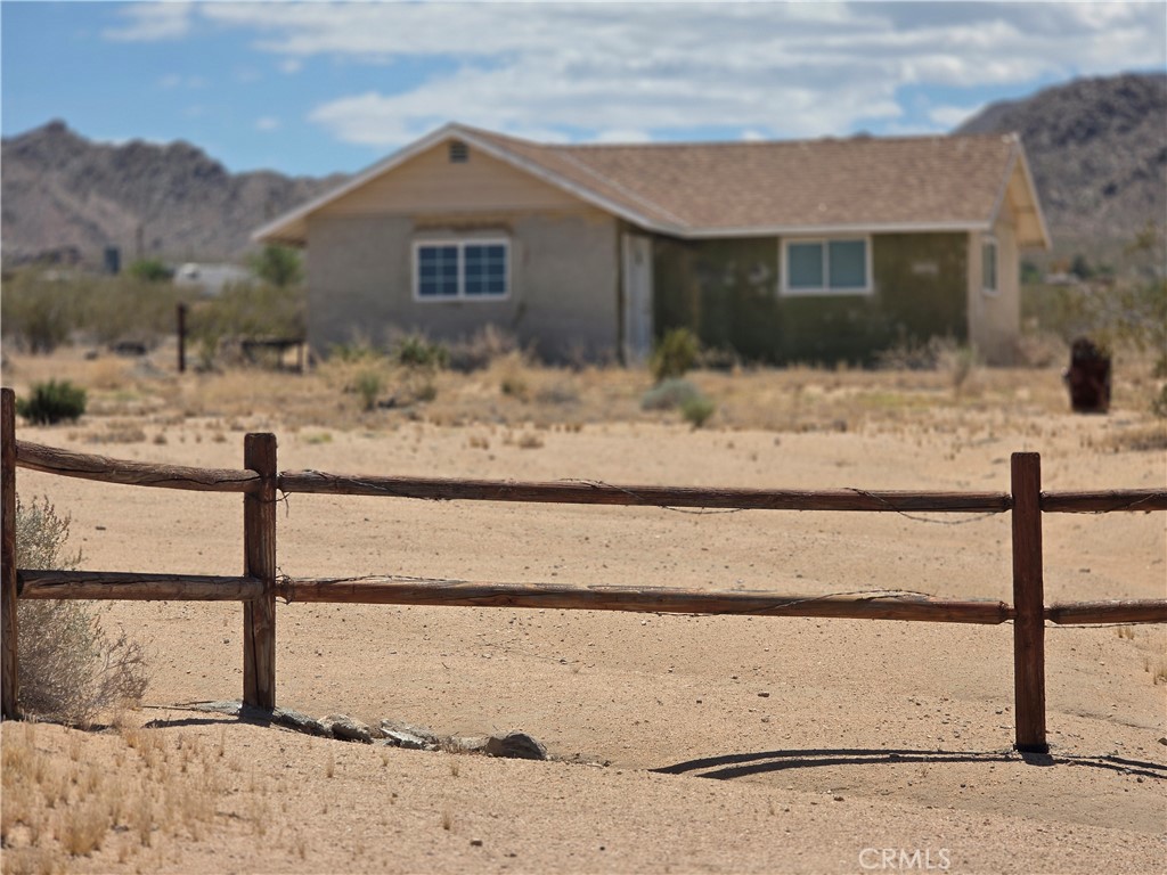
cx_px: 584
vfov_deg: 12.9
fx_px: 3877
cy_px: 438
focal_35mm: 115
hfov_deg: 17.1
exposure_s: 1/1242
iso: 32
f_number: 3.4
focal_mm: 18.6
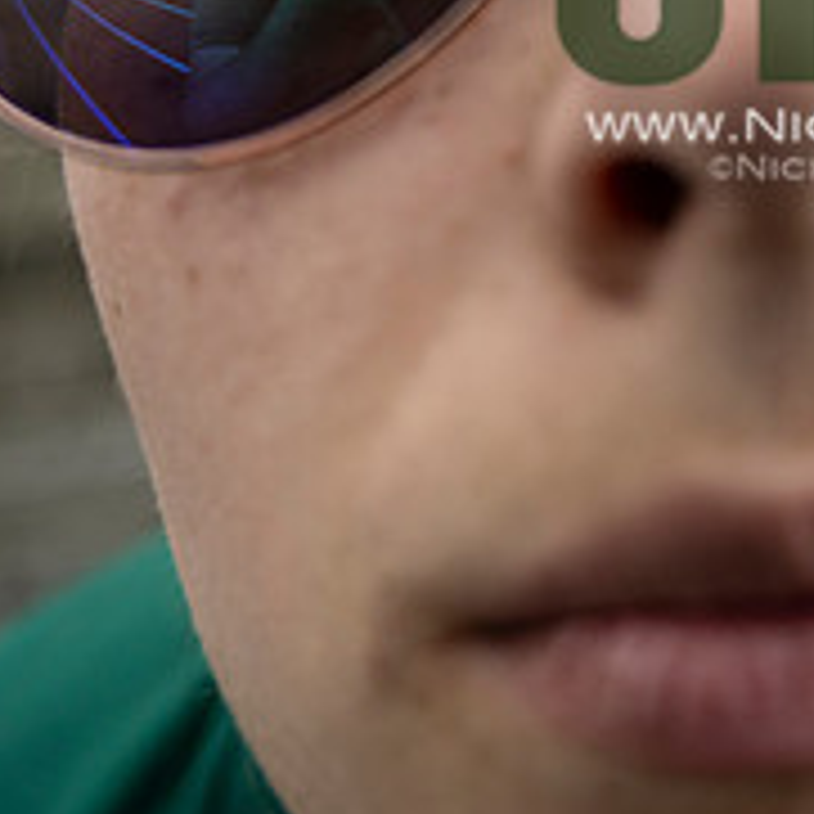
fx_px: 1916
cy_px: -34
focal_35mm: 72
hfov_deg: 22.6
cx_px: 895
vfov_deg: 22.9
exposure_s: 1/800
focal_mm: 26.5
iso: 250
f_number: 4
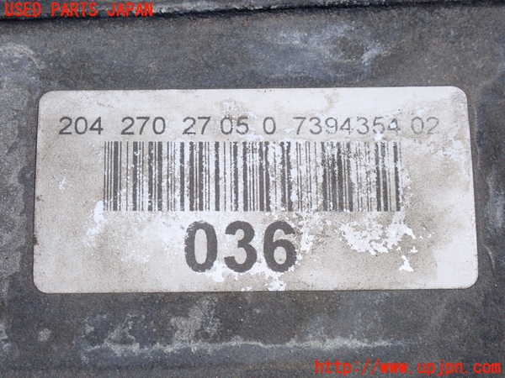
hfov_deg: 19.6
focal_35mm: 100
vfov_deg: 14.8
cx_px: 252
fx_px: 1459
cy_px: 189
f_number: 6.3
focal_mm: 18
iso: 100
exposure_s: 1/640
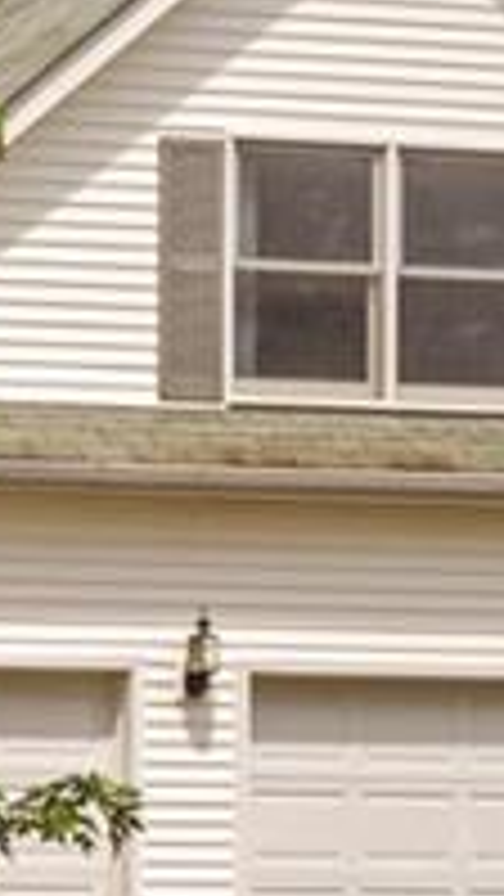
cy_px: 286
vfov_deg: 9.5
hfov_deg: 5.1
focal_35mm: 226
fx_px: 5367
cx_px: -927
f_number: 9
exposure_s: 1/400
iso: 320
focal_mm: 28
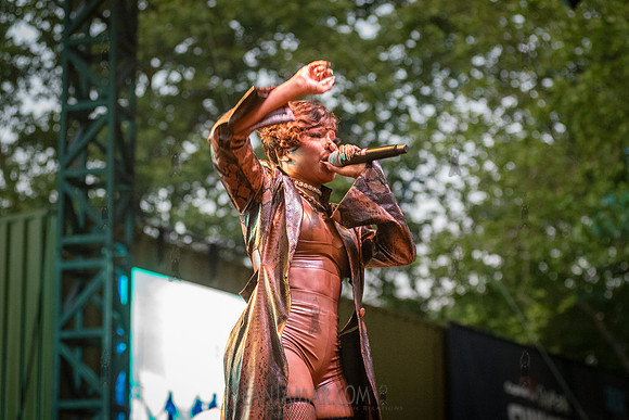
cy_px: 228
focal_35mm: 103
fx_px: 1802
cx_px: 317
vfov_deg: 13.3
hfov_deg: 19.8
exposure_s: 1/400
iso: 6400
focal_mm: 86
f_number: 3.5
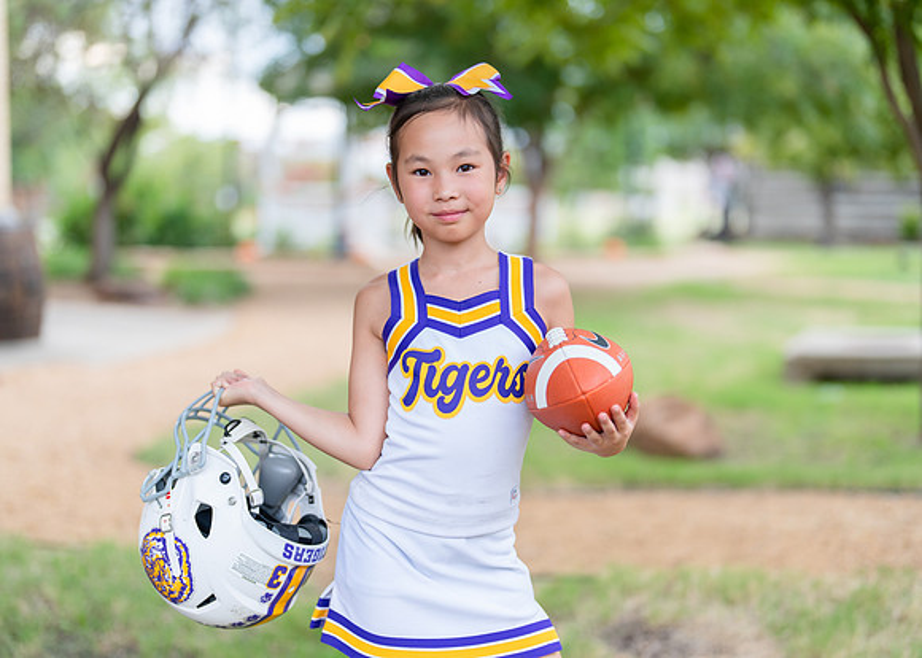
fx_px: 1401
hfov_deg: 36.4
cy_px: 329
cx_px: 461
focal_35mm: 54
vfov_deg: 26.4
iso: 200
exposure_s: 1/400
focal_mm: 50
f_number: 1.2
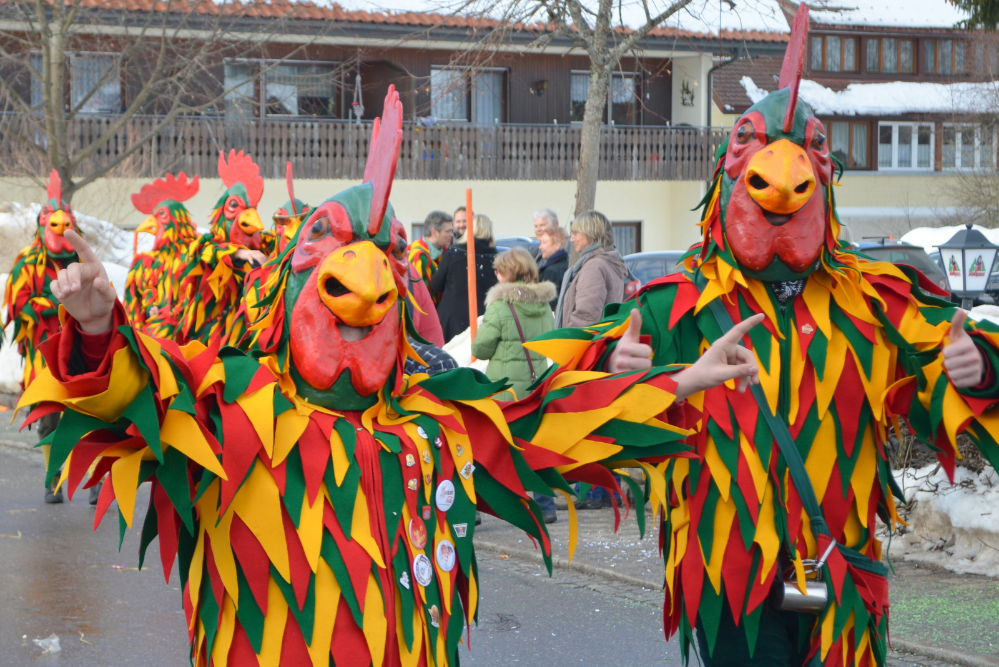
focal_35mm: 72
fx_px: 1999
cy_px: 334
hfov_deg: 28.1
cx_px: 500
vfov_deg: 18.9
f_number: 6.3
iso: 100
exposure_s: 1/160
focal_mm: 48
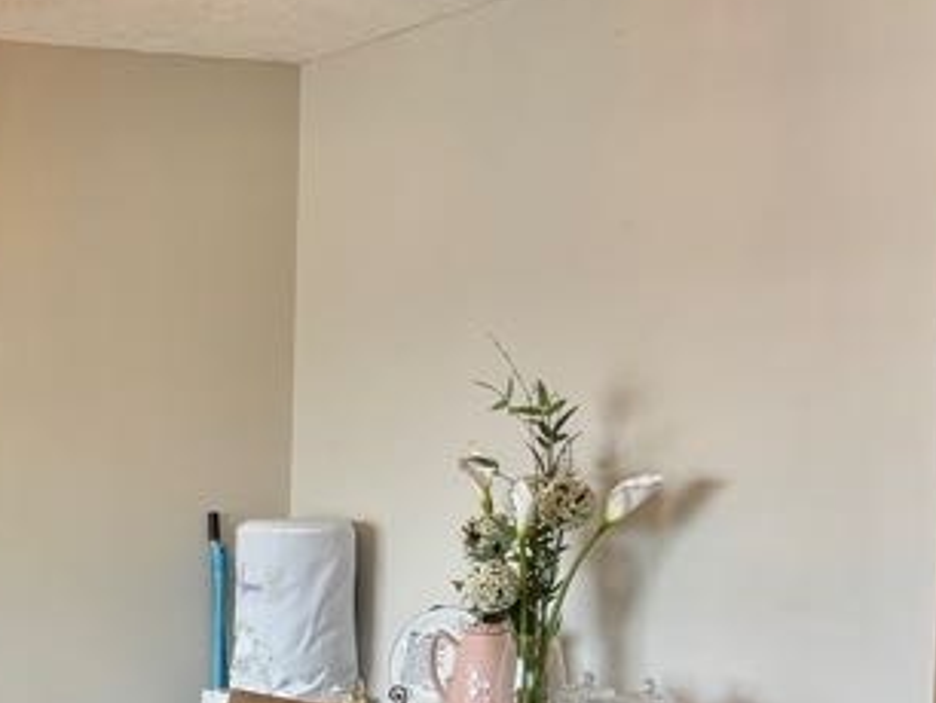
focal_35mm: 71
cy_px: 665
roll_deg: +0.3
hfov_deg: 24.4
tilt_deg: -6.2
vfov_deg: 20.2
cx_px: -236
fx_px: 1921
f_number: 1.6
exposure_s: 1/60
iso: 64
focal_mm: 5.96
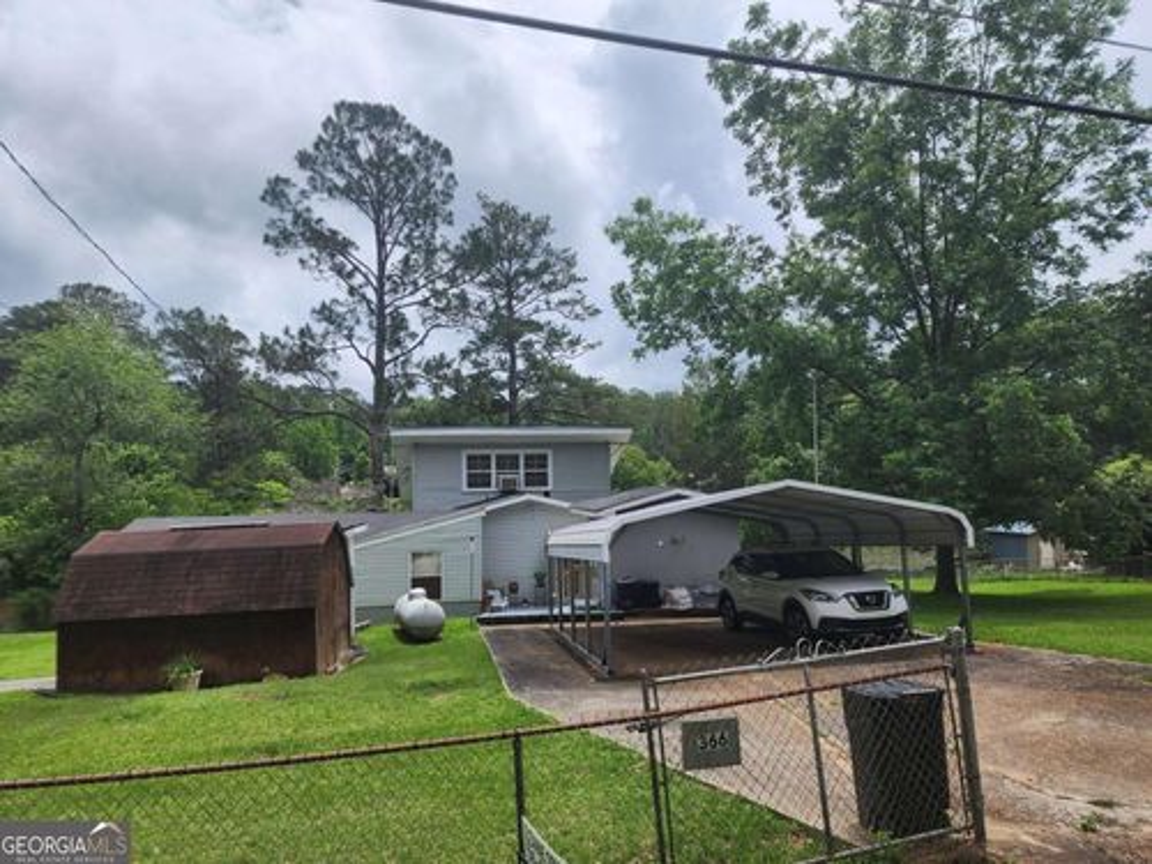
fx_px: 765
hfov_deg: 73.9
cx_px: 576
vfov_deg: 58.9
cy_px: 432
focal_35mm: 23
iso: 12
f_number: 1.8
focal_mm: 6.4
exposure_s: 1/1659
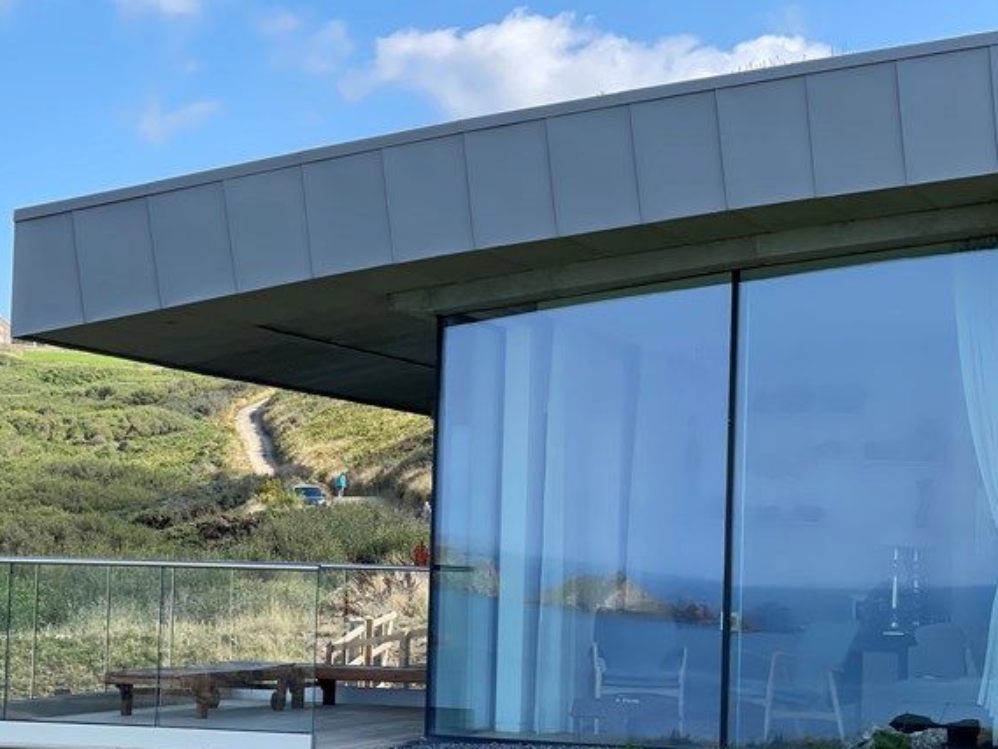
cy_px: 423
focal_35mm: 90
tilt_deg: +1.4
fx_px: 2595
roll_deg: -1.6
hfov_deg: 21.8
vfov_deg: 16.4
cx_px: 495
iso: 20
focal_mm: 7.5
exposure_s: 1/564
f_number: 2.2
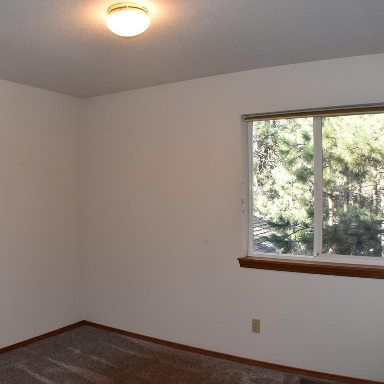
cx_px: 150
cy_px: 191
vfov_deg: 39.2
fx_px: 540
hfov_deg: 39.0
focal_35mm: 43
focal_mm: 22
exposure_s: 1/125
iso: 800
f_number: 5.6
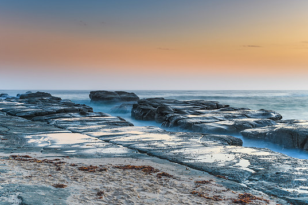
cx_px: 153
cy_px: 98
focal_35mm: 46
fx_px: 394
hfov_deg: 42.7
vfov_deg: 29.2
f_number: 8
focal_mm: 28
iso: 50
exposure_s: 5
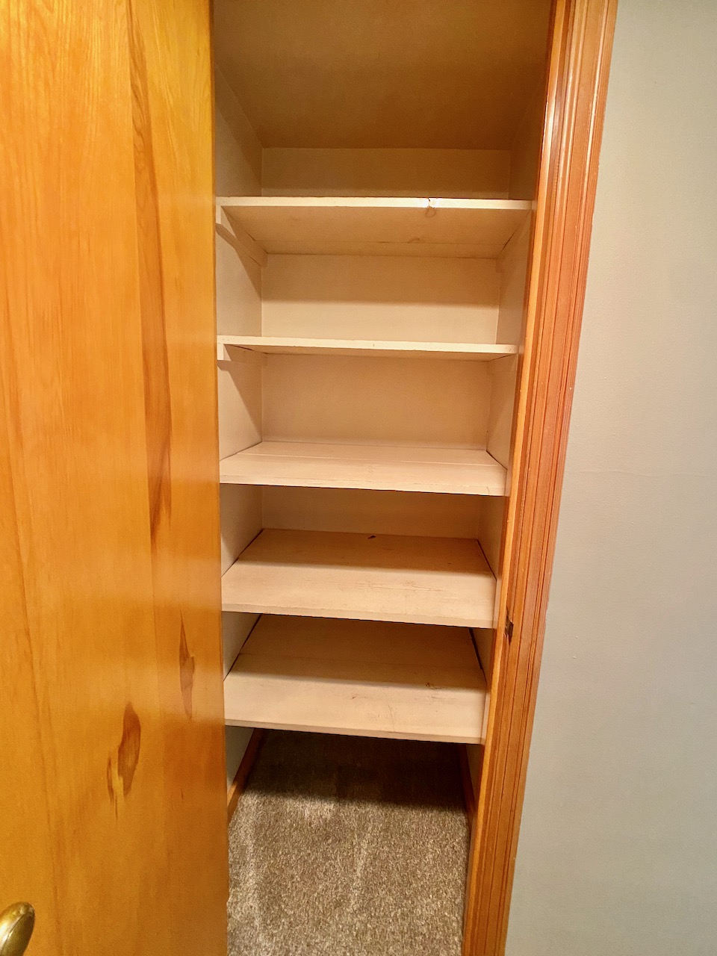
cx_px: 358
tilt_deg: -9.7
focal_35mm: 26
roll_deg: -2.7
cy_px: 478
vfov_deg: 67.3
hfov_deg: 53.1
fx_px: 718
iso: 500
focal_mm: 4.25
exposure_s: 1/30
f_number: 1.8
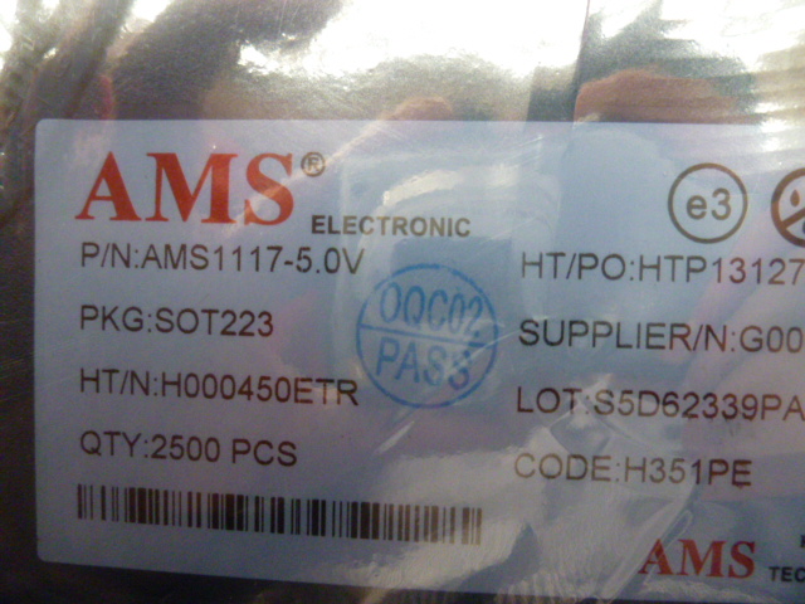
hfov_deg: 63.4
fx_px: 651
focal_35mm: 28
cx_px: 402
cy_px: 302
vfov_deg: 49.7
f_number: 3.3
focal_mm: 5
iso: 800
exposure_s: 1/20
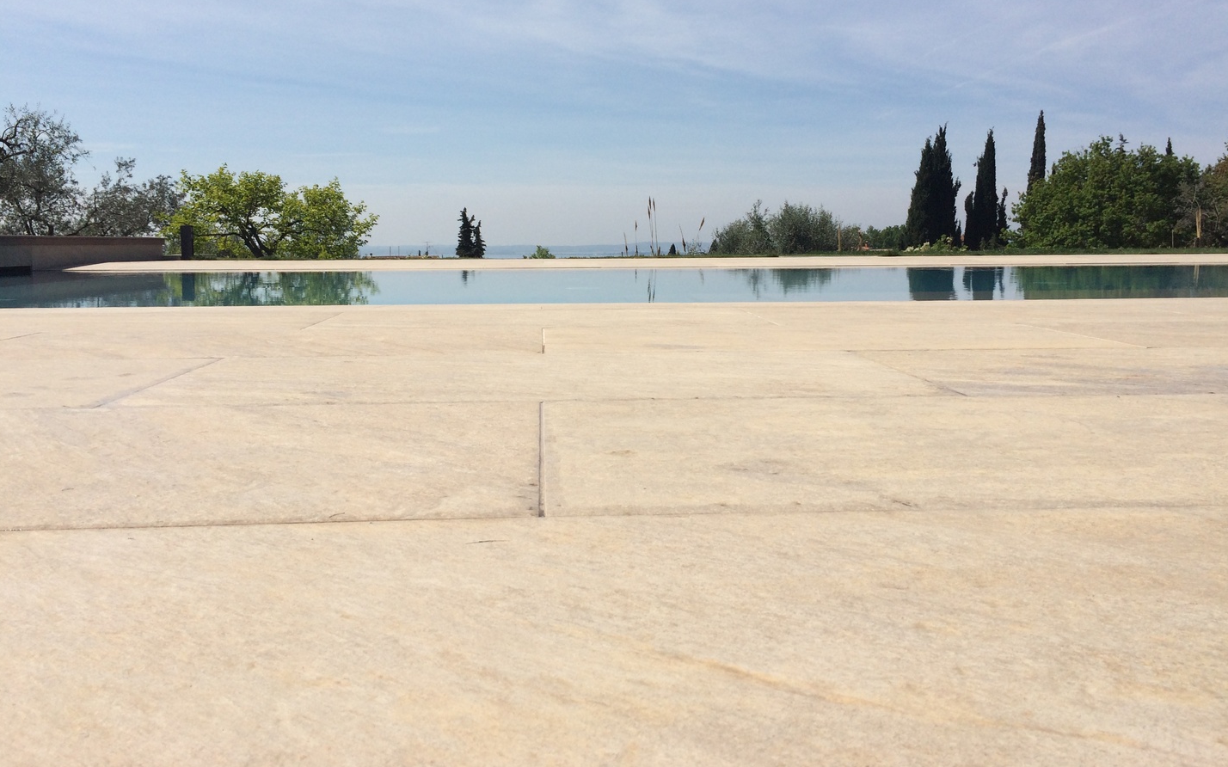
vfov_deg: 40.5
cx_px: 613
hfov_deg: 61.2
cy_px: 318
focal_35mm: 31
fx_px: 1037
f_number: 2.2
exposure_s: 1/4566
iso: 32
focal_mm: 4.15
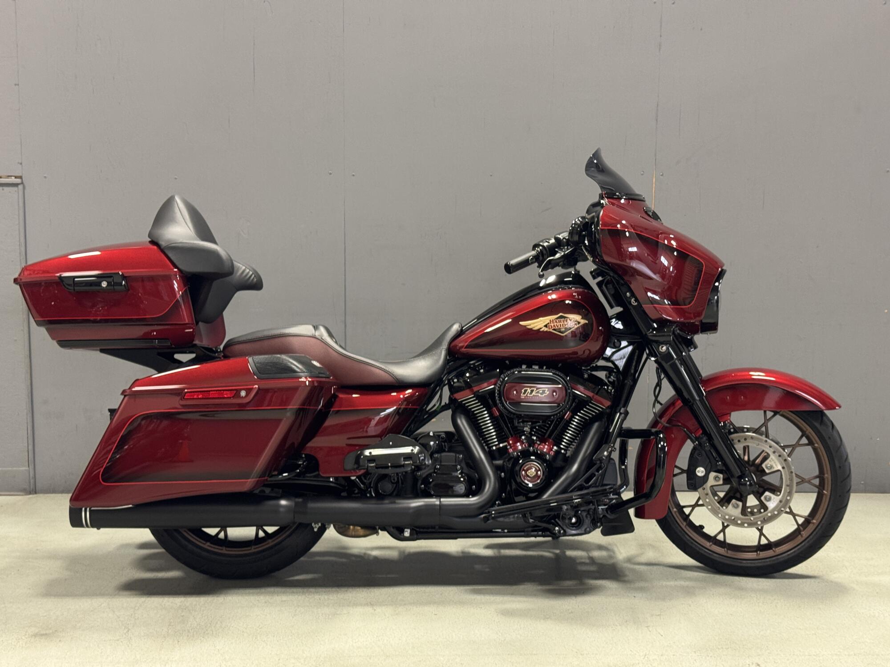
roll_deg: -0.3
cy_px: 334
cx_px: 445
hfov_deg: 39.7
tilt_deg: -7.2
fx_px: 1234
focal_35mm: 48
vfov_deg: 30.3
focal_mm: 6.76
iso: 200
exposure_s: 1/40
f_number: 1.78
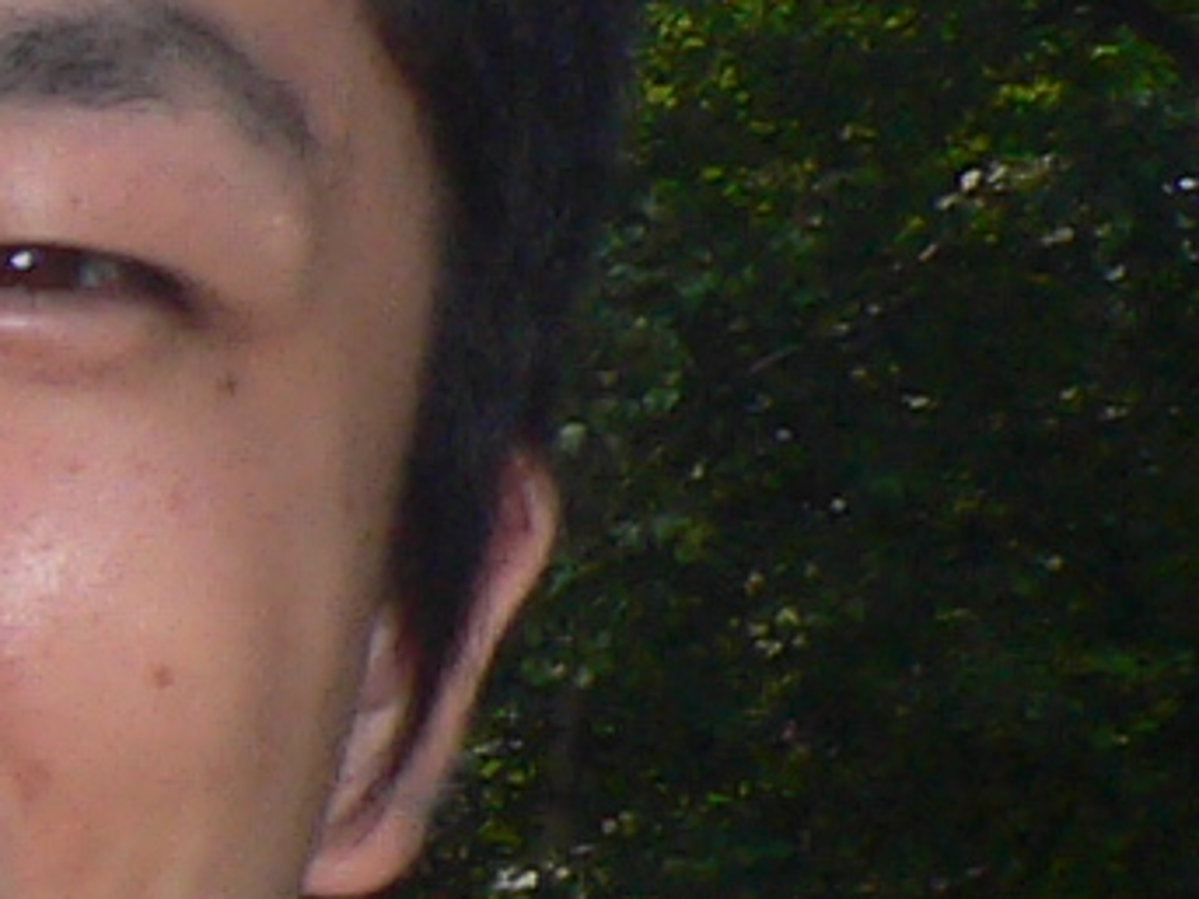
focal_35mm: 261
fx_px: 9037
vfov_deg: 5.7
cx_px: -3034
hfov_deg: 6.5
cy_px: 941
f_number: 5.6
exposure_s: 1/400
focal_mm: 5.8
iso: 100
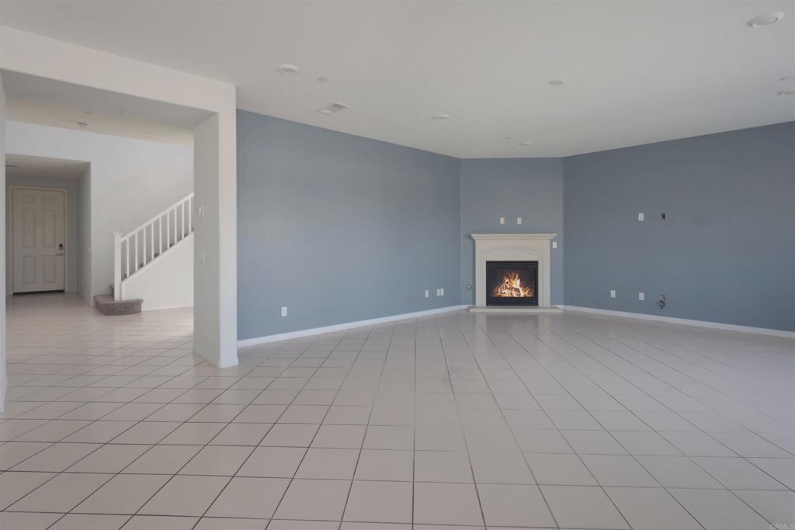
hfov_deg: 91.0
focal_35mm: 18
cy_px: 265
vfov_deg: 68.3
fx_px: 391
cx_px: 398
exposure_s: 1/15
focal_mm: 17.7
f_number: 9
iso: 400
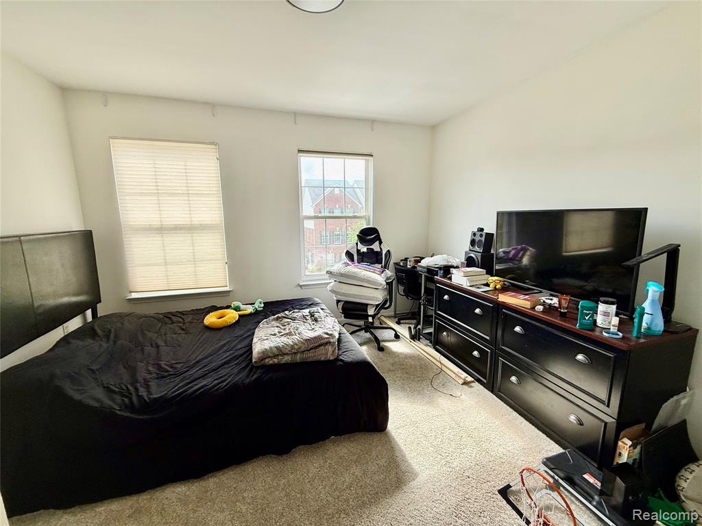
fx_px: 284
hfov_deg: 102.1
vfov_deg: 85.7
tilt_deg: -9.7
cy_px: 263
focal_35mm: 14
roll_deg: +0.1
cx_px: 351
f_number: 2.2
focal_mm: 2.22
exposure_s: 1/185
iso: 50
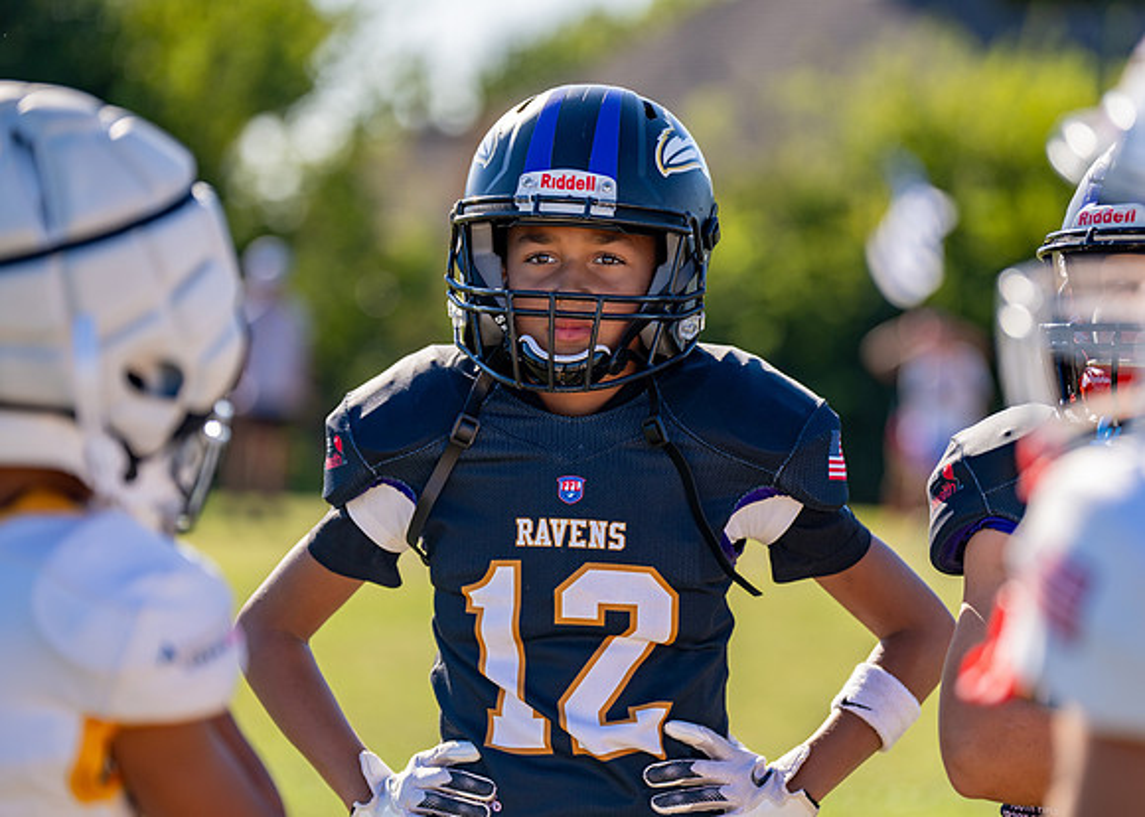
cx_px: 625
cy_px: 404
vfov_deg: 9.6
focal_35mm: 149
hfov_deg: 13.5
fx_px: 4847
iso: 160
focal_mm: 139
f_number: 2.8
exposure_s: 1/1600
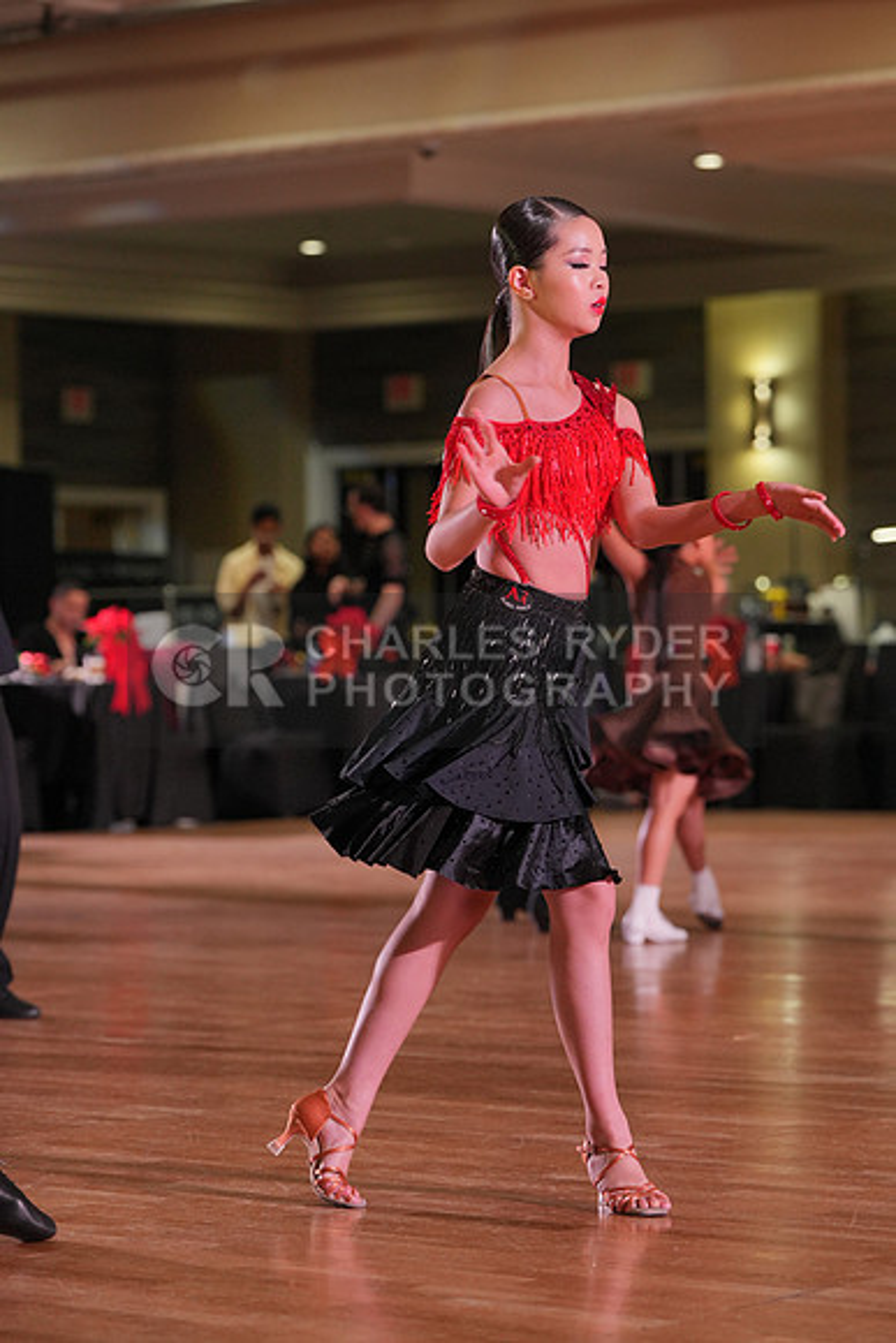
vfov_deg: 18.3
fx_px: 4179
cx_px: 448
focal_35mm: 112
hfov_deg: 12.2
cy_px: 672
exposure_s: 1/400
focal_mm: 112
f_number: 4
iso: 1600
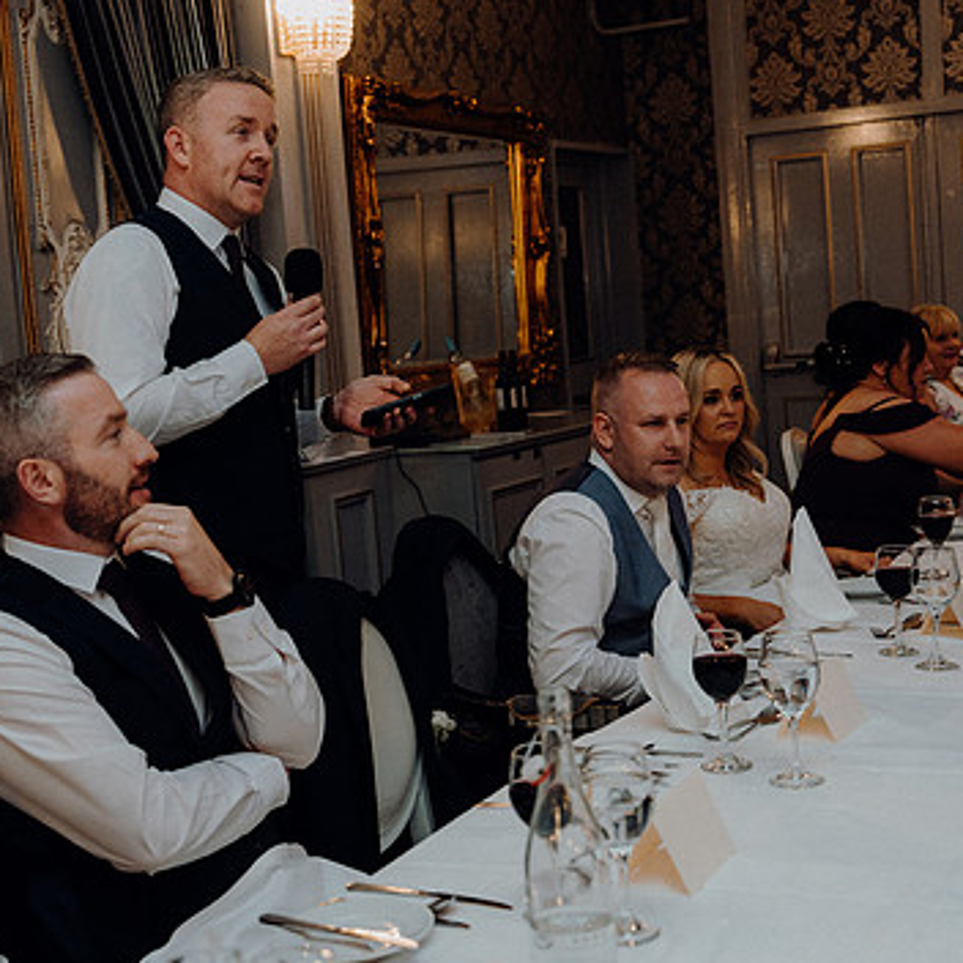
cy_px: 472
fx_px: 1763
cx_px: 471
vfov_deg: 30.6
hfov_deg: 30.6
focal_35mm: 56
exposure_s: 1/160
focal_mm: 40
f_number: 3.5
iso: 2500
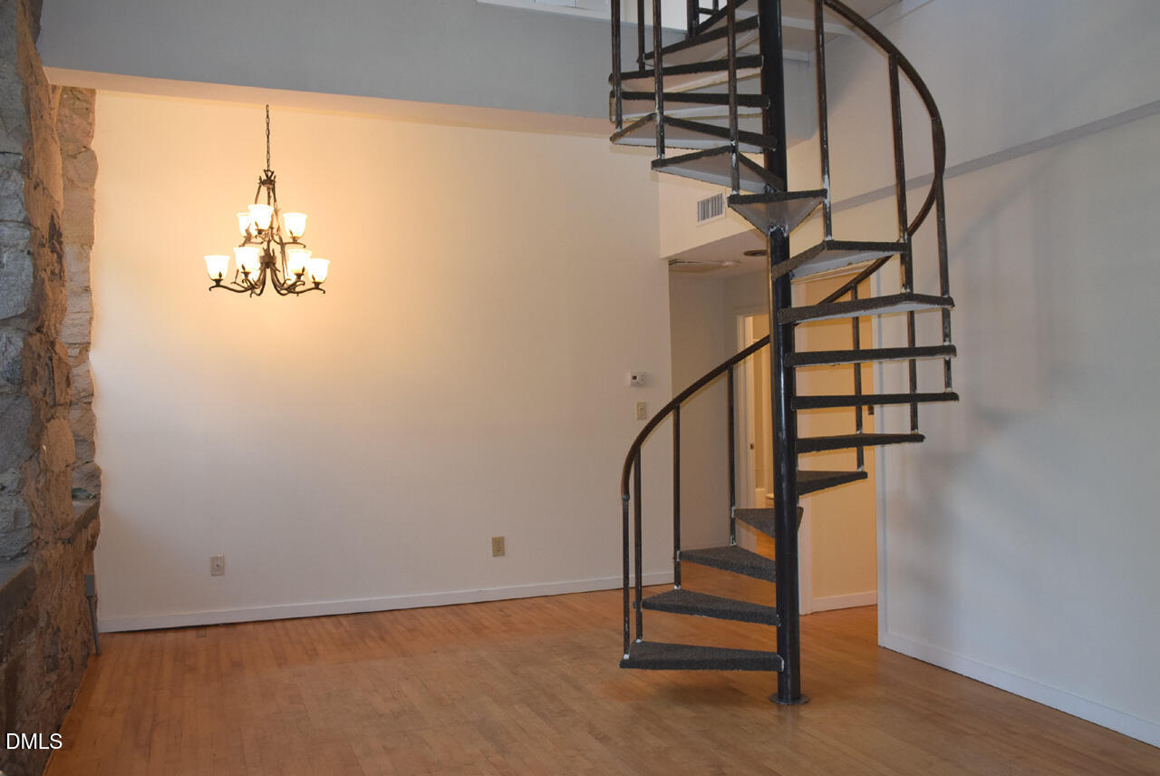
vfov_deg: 43.7
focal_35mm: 30
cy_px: 388
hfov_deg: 61.9
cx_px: 580
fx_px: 968
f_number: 5
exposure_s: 1/100
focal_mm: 20
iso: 800
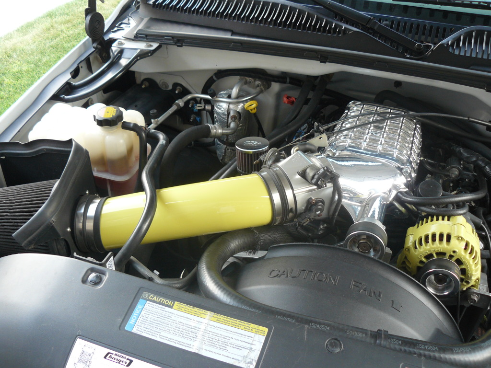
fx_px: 511
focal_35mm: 36
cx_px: 246
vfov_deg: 39.7
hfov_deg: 51.4
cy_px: 184
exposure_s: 1/30
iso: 100
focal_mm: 6
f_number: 2.8
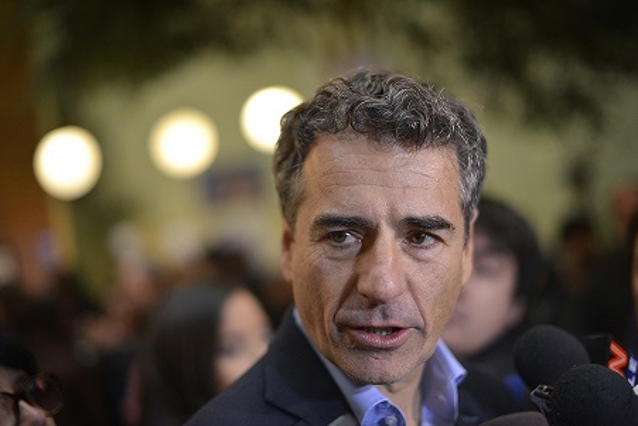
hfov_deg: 38.9
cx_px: 315
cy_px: 213
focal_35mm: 51
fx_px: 904
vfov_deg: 26.5
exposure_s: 1/500
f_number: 1.6
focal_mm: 50
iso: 1250
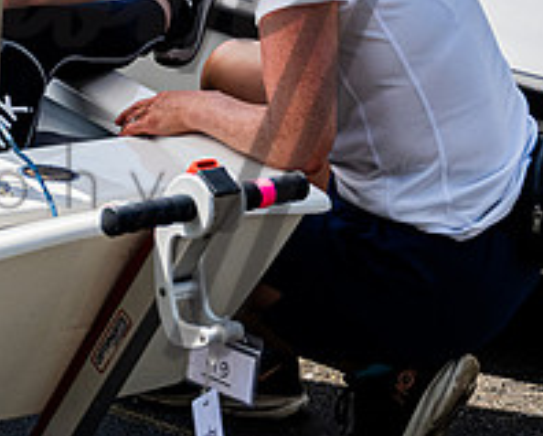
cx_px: 44
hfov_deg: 7.4
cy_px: -21
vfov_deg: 5.9
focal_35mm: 261
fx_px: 4201
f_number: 6.3
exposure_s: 1/3200
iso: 1000
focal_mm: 95
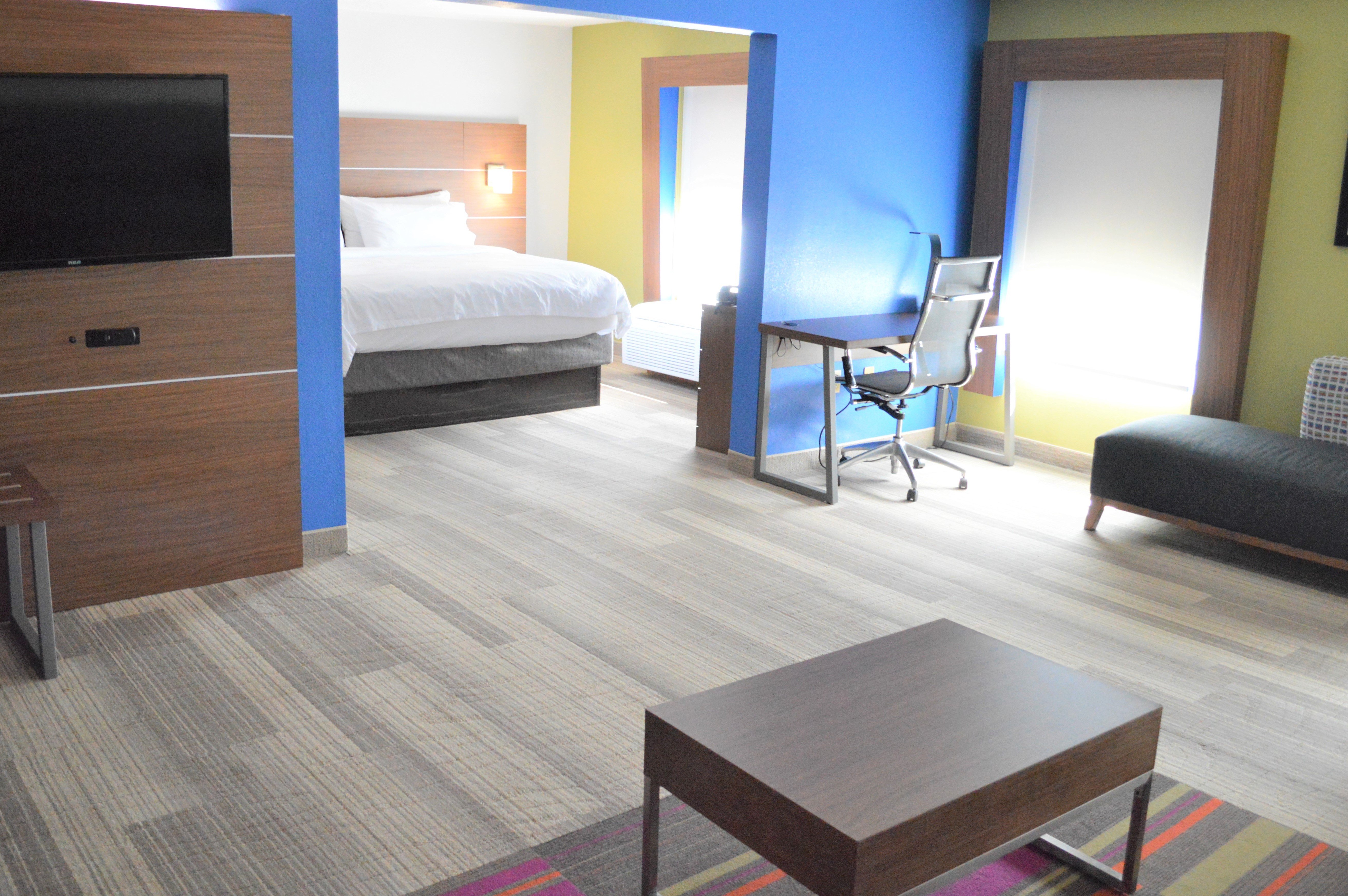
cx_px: 638
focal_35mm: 29
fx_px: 1085
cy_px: 432
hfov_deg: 63.7
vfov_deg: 44.9
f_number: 3.5
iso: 3200
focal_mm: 18
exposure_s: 1/200
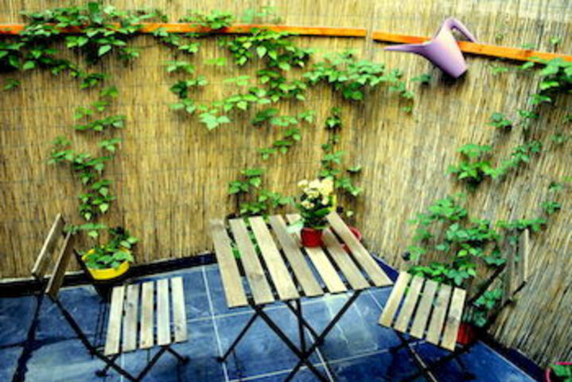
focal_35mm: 27
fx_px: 429
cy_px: 191
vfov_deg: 48.0
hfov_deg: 67.4
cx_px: 286
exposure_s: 1/50
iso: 200
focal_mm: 18
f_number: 3.5
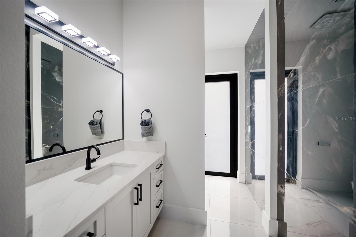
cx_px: 178
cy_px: 118
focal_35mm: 13
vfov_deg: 85.4
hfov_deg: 108.3
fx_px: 129
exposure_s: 1/250
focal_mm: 13
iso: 640
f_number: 4
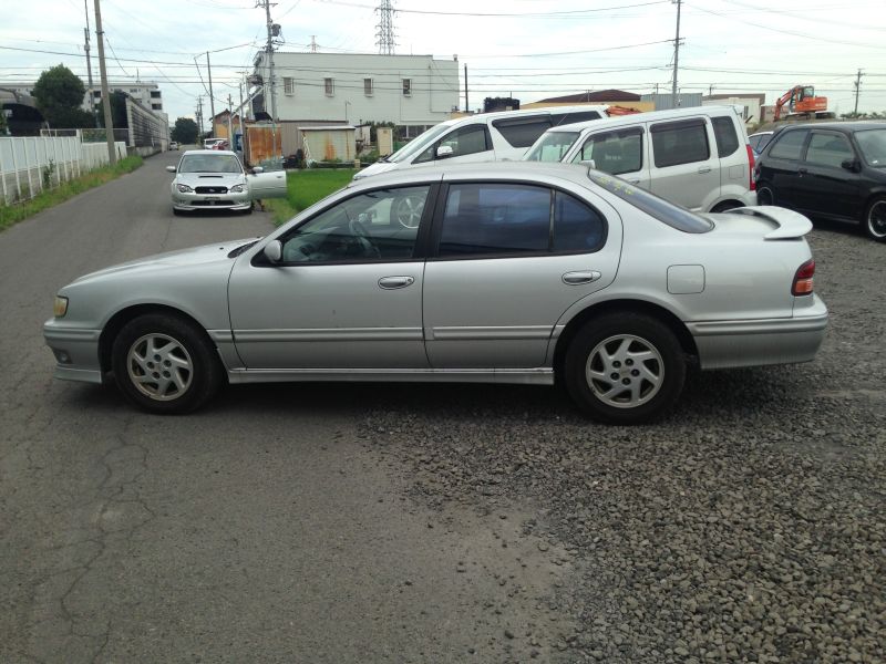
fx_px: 845
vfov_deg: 42.9
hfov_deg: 55.4
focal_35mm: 33
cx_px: 443
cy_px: 332
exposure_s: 1/704
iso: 50
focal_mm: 4.12
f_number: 2.4
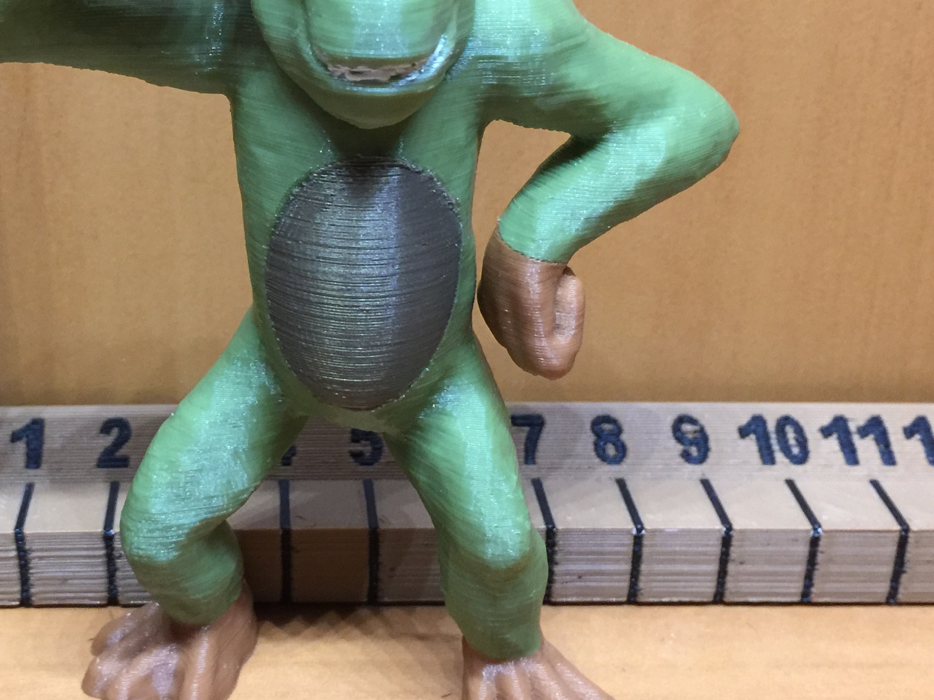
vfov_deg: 27.3
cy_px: 231
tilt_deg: -24.1
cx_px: 286
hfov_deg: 35.7
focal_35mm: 53
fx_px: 1430
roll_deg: -1.0
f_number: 2.2
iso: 100
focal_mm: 4.15
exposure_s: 1/10
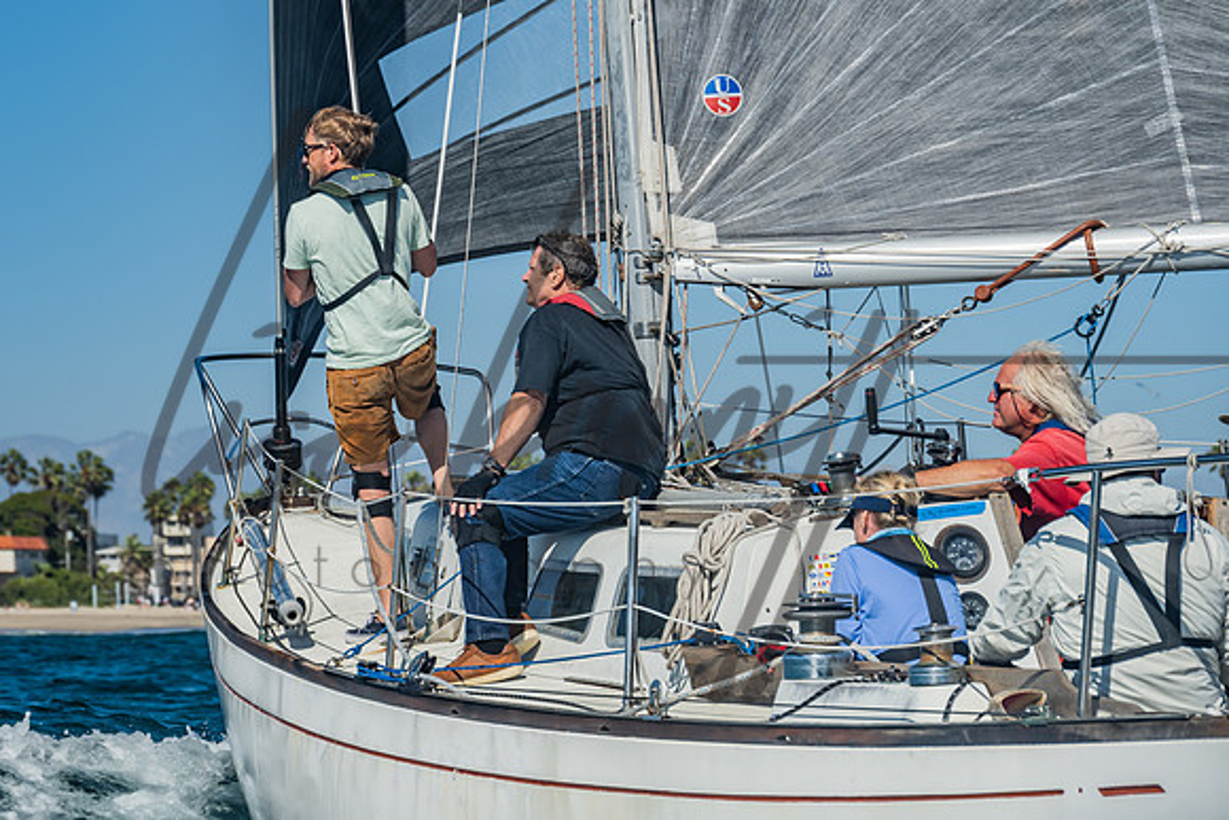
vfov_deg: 9.3
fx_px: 5030
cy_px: 249
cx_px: 400
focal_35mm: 147
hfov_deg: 13.9
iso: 160
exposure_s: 1/500
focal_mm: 105
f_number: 6.3
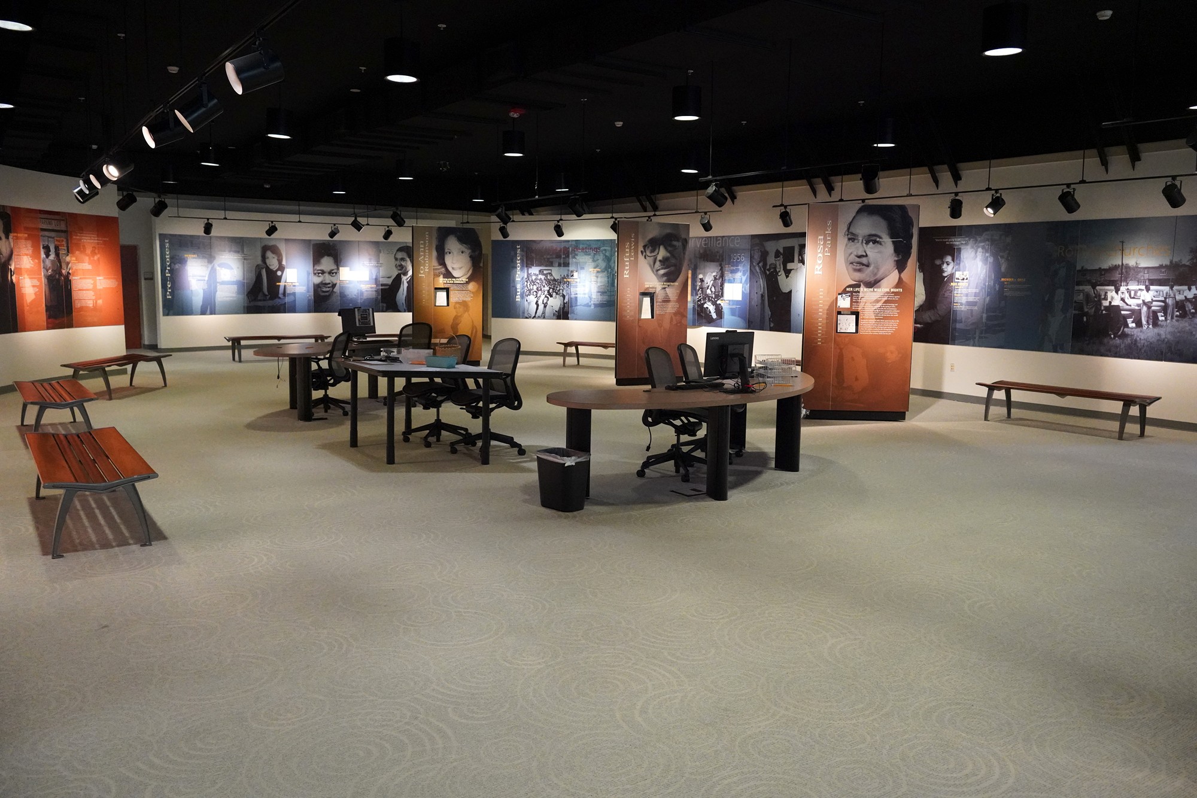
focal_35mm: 28
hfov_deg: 65.5
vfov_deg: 46.4
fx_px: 931
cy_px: 399
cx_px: 598
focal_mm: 28
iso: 10000
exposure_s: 1/100
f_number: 5.6
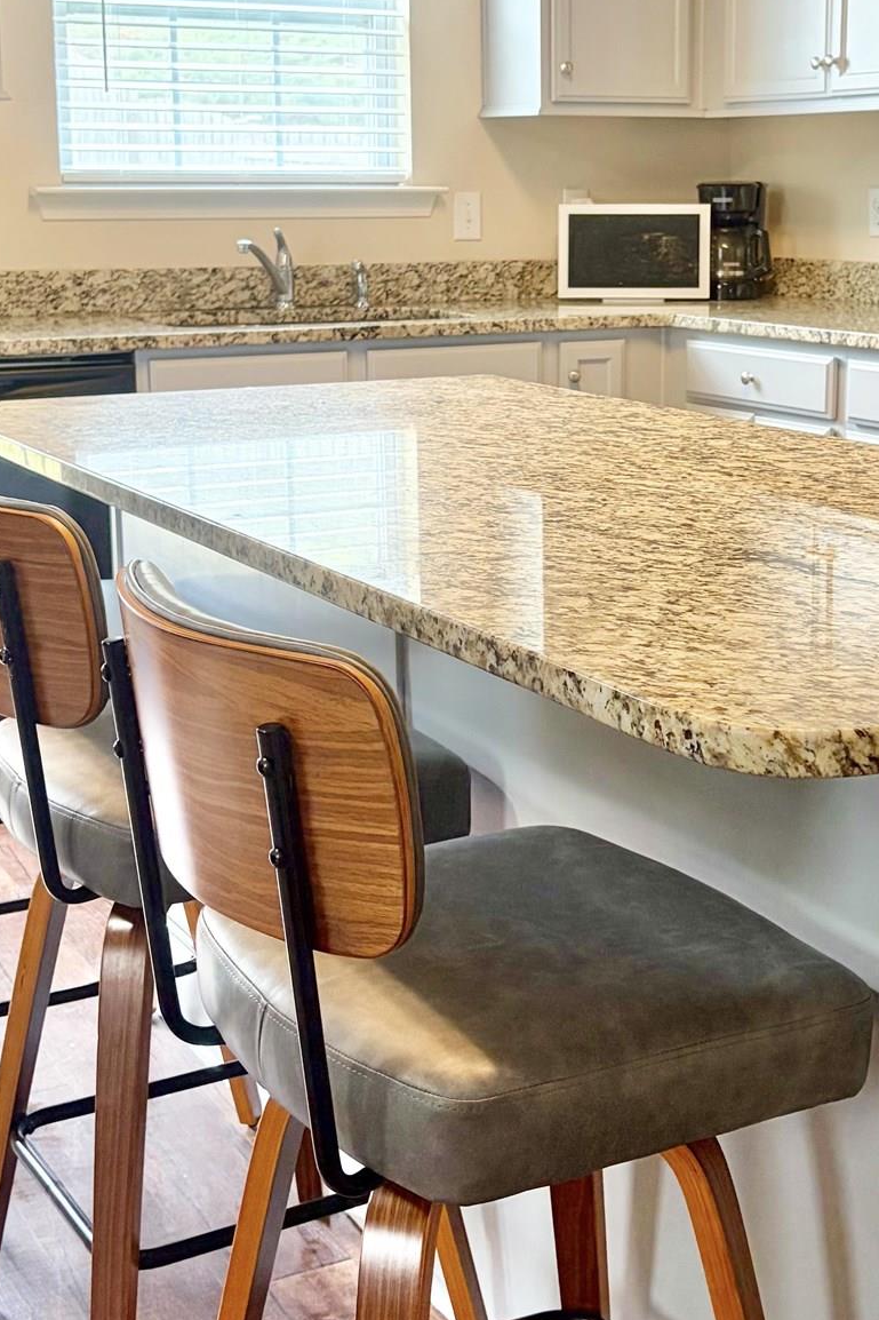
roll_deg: -0.1
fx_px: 1978
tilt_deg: -9.6
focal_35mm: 54
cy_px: 518
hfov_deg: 25.0
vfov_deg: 36.7
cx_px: 559
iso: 160
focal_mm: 5.96
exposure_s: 1/60
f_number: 1.6
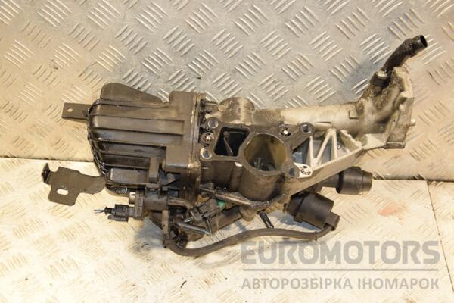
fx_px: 605
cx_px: 227
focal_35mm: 48
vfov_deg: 28.1
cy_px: 152
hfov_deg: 41.1
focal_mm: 32
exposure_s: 1/160
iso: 800
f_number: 5
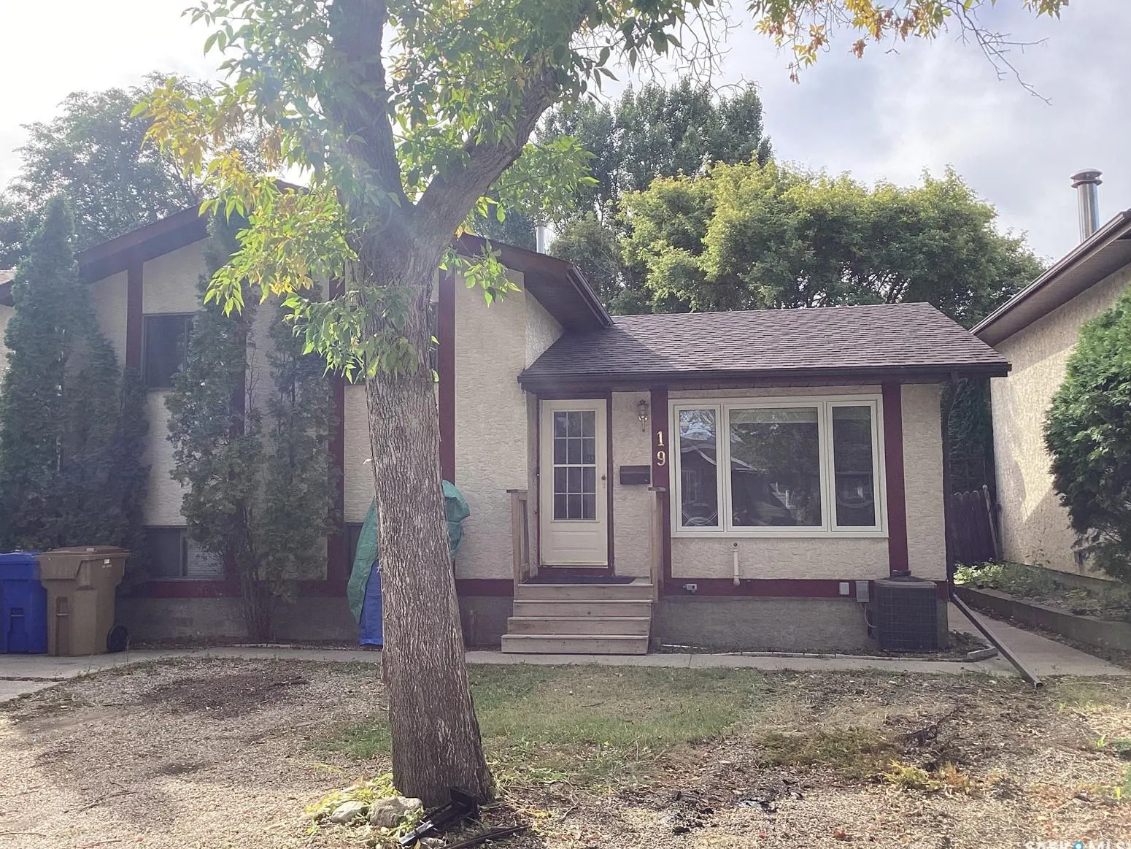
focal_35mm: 32
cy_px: 420
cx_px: 555
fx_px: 1046
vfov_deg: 44.2
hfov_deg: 56.8
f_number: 2.4
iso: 25
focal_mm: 3.3
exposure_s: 1/473
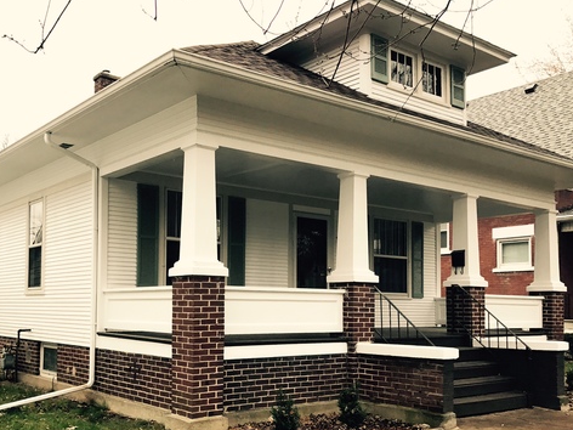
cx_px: 220
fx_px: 629
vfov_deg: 37.3
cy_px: 285
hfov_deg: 48.6
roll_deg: -1.0
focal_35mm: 38
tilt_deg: +3.1
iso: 32
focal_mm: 3.99
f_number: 1.8
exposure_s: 1/120
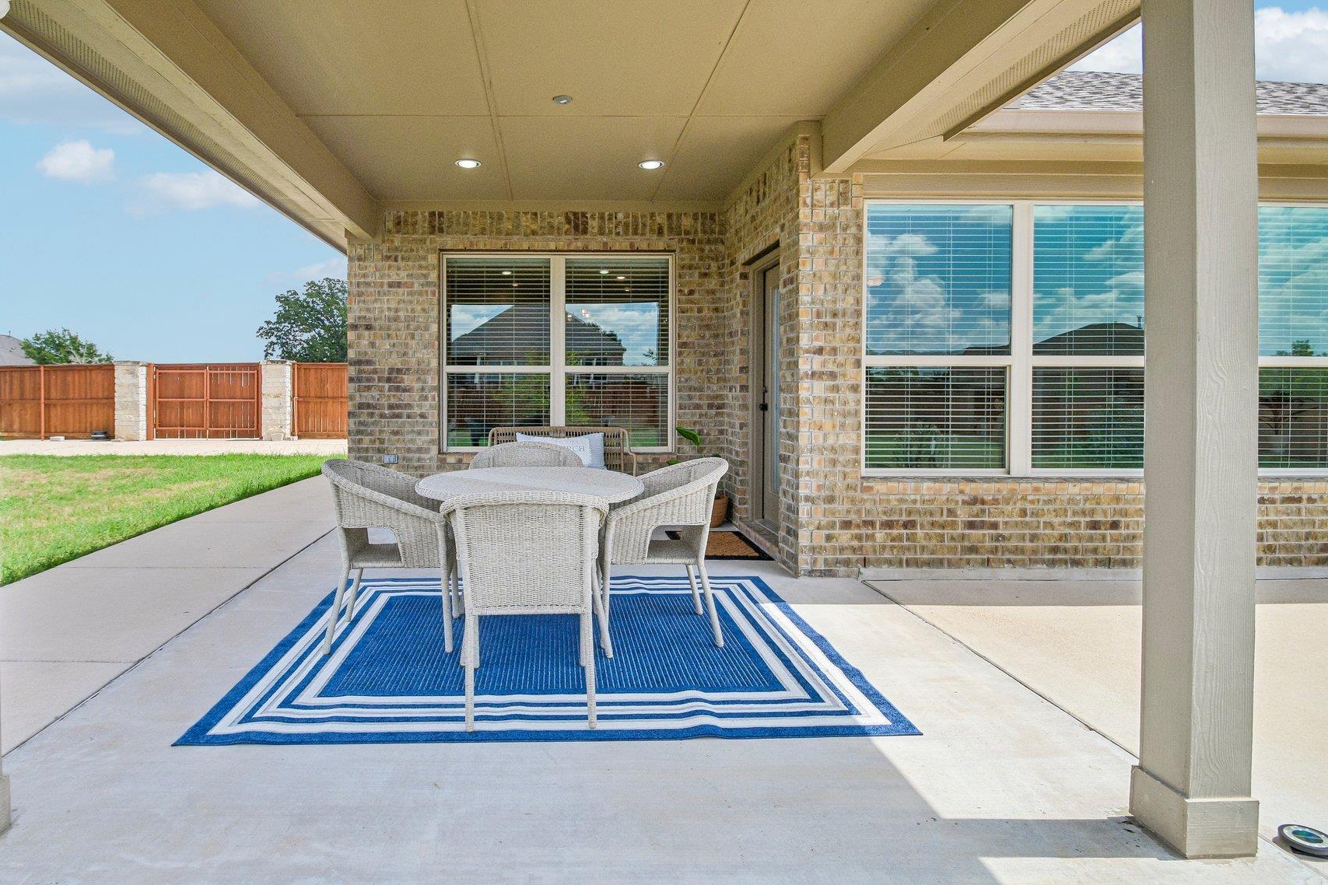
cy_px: 371
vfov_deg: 67.0
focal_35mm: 18
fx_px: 664
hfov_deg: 89.3
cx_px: 561
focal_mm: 10
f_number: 8
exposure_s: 1/500
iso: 400
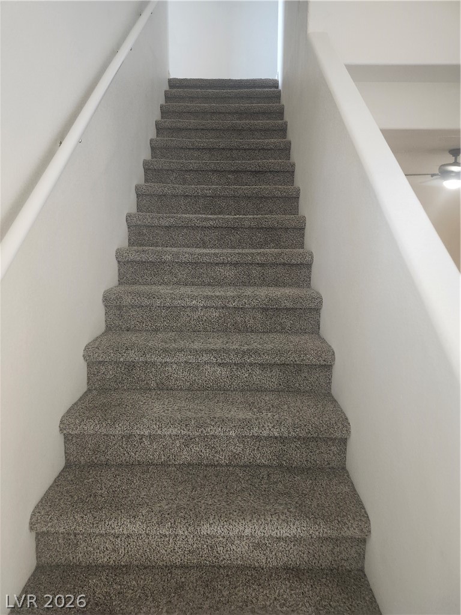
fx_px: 408
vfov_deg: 73.9
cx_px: 230
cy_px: 308
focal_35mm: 23
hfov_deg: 58.9
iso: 640
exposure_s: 1/40
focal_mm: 5.54
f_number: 1.8
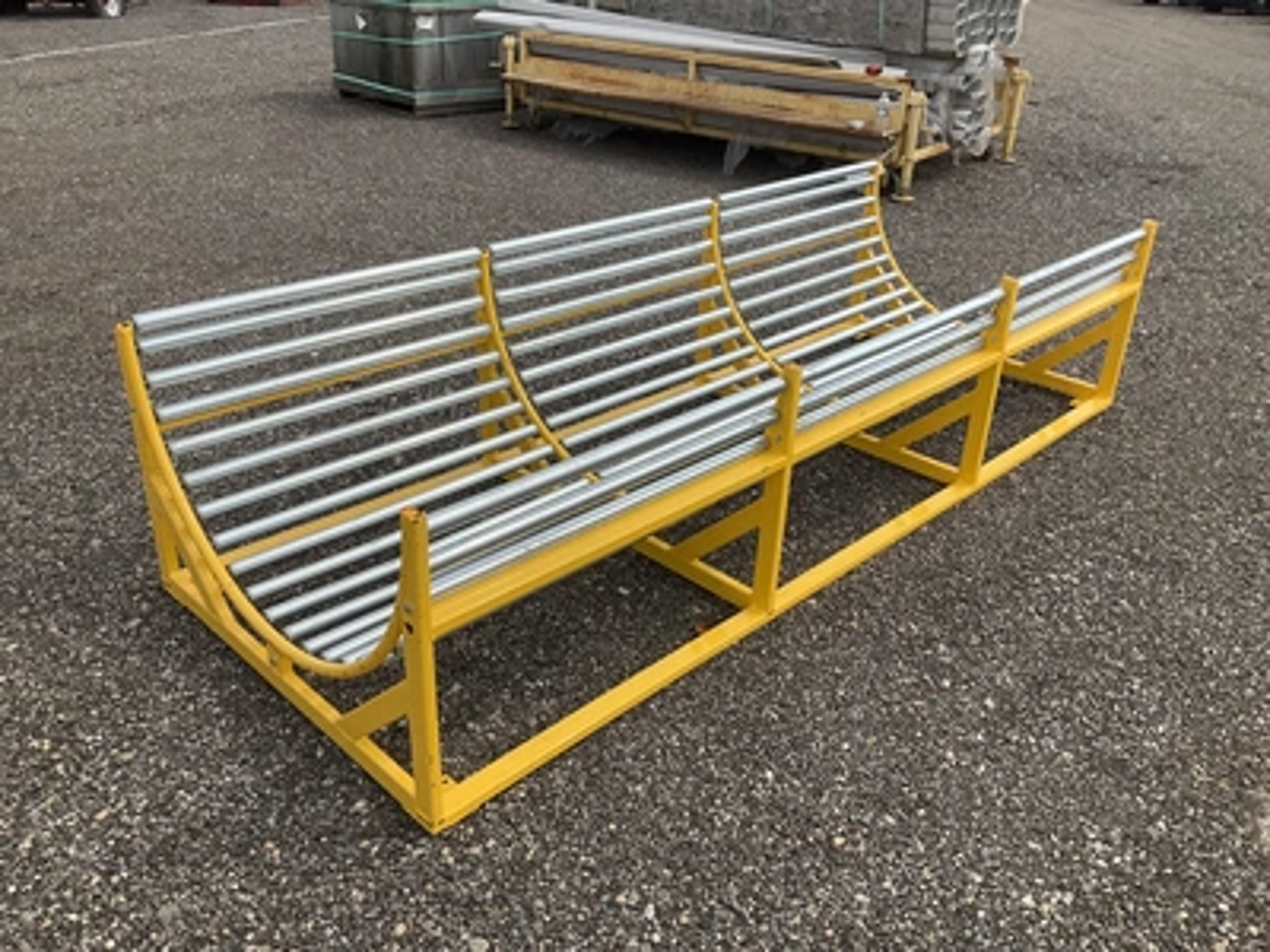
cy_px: 476
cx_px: 635
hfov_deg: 61.7
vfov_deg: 48.2
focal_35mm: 29
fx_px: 1064
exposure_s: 1/1984
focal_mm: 3
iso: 25
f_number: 1.8
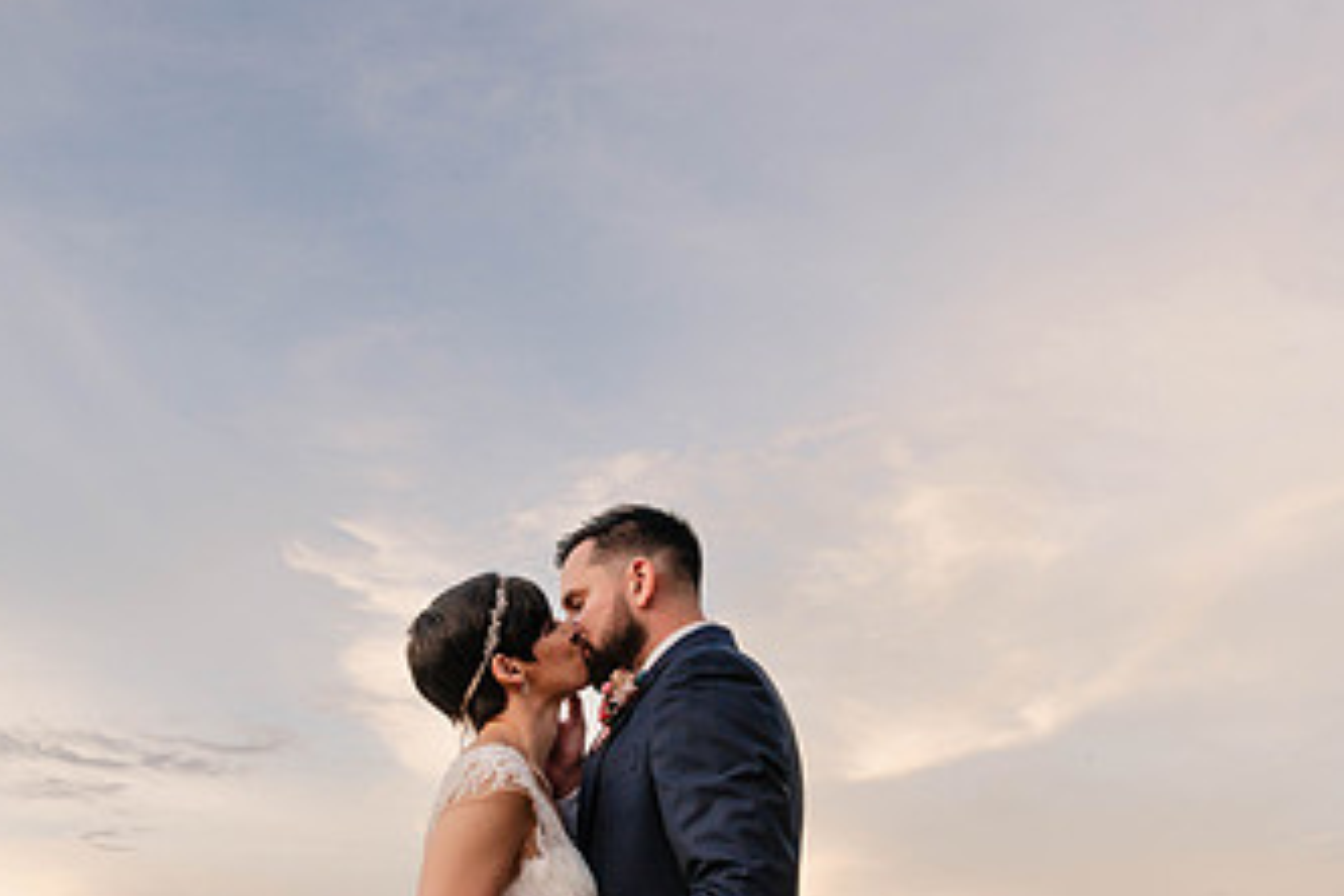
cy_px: 375
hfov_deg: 45.4
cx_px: 597
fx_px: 1605
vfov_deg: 31.1
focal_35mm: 43
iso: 800
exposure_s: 1/250
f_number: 6.3
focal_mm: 24
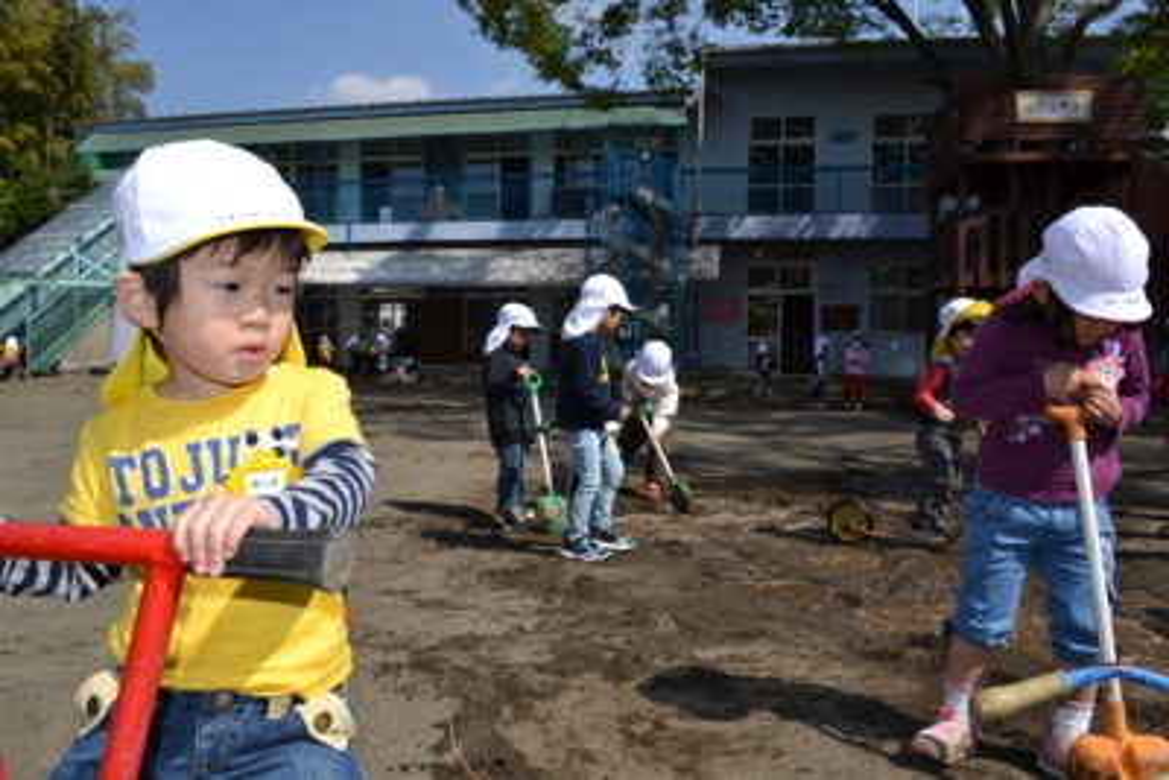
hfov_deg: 67.4
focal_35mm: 27
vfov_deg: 48.0
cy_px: 390
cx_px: 584
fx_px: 877
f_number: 9
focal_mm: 18
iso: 100
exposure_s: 1/200
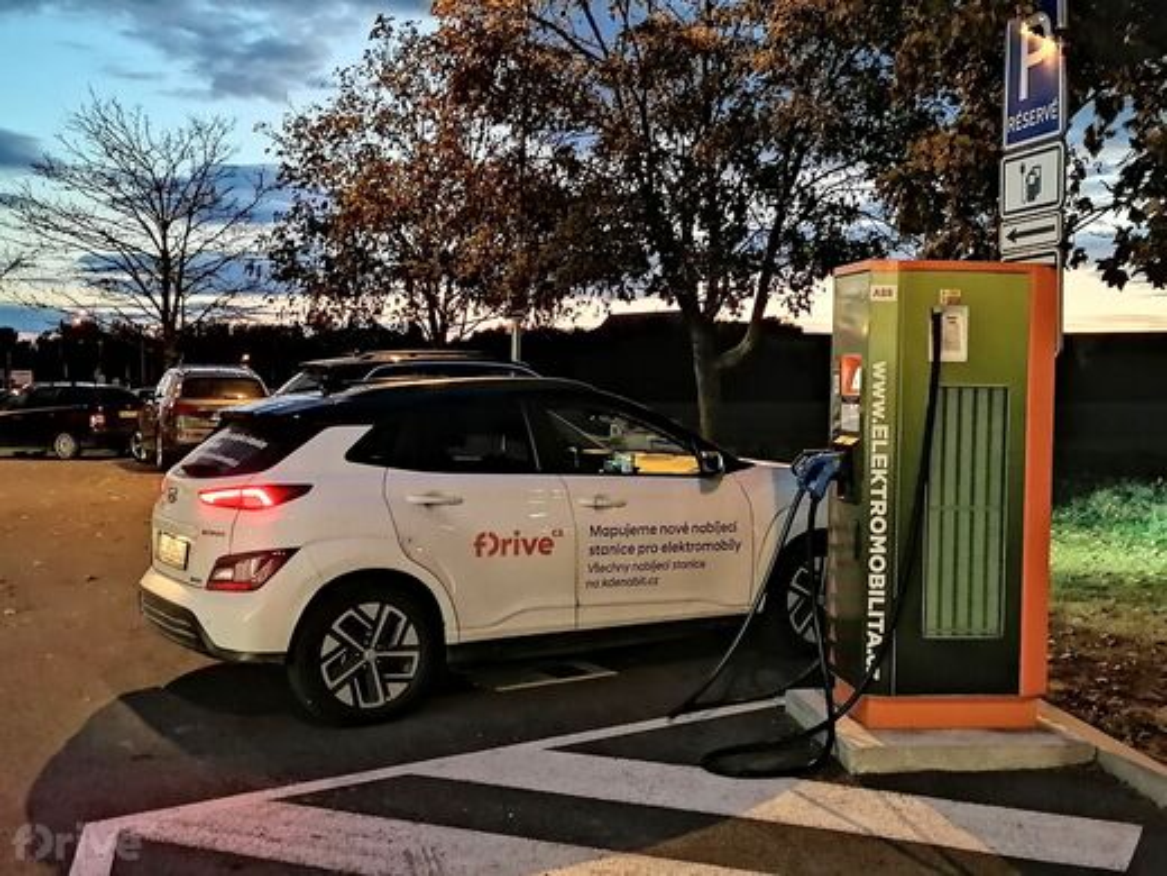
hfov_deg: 43.9
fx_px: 1450
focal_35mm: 43
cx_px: 584
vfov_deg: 33.6
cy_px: 438
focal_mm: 5.3
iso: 800
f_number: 1.8
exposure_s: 4
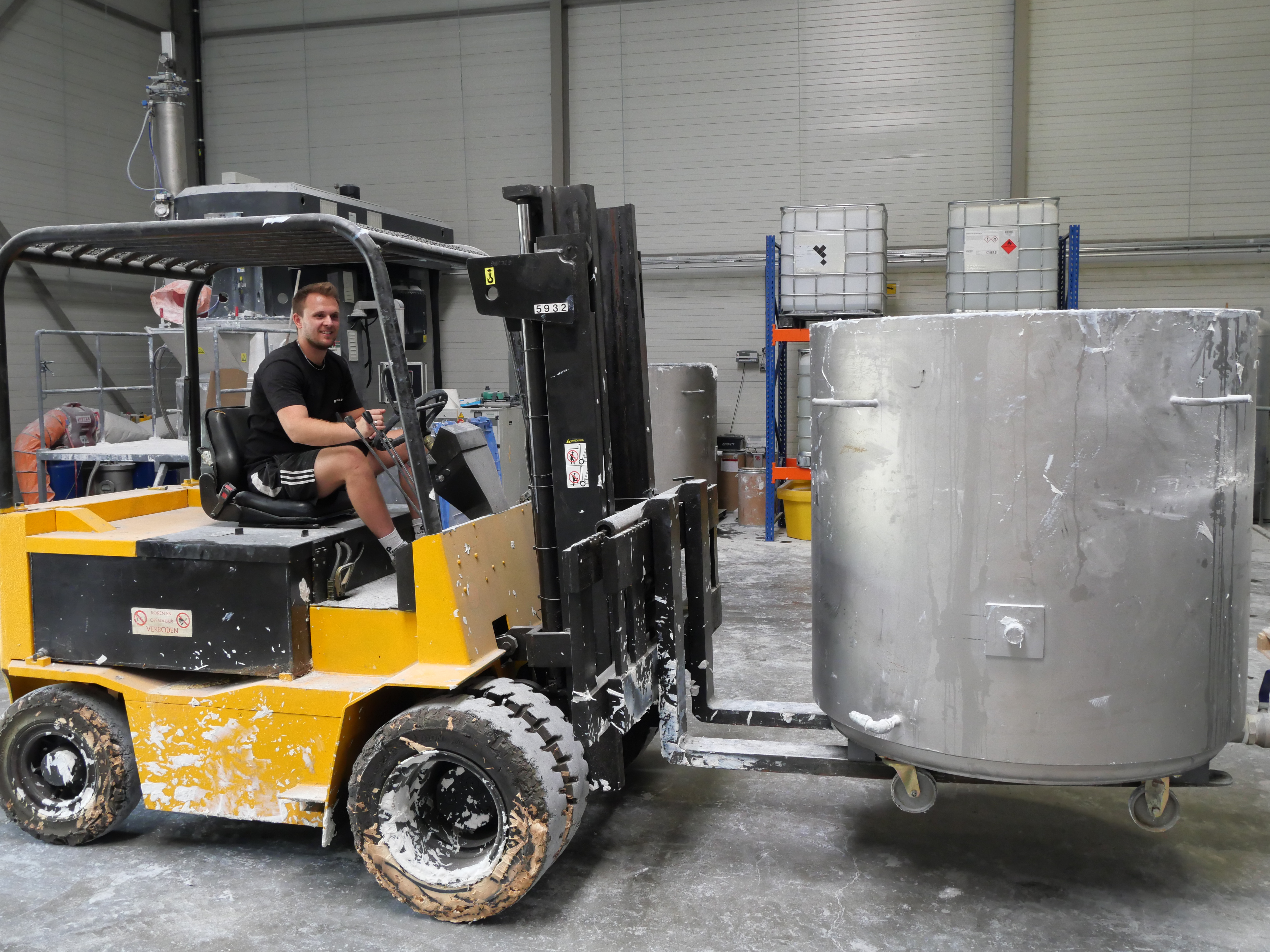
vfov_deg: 44.2
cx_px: 635
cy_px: 476
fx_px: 1174
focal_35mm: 32
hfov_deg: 56.8
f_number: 5.6
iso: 1250
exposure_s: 1/60
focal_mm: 16
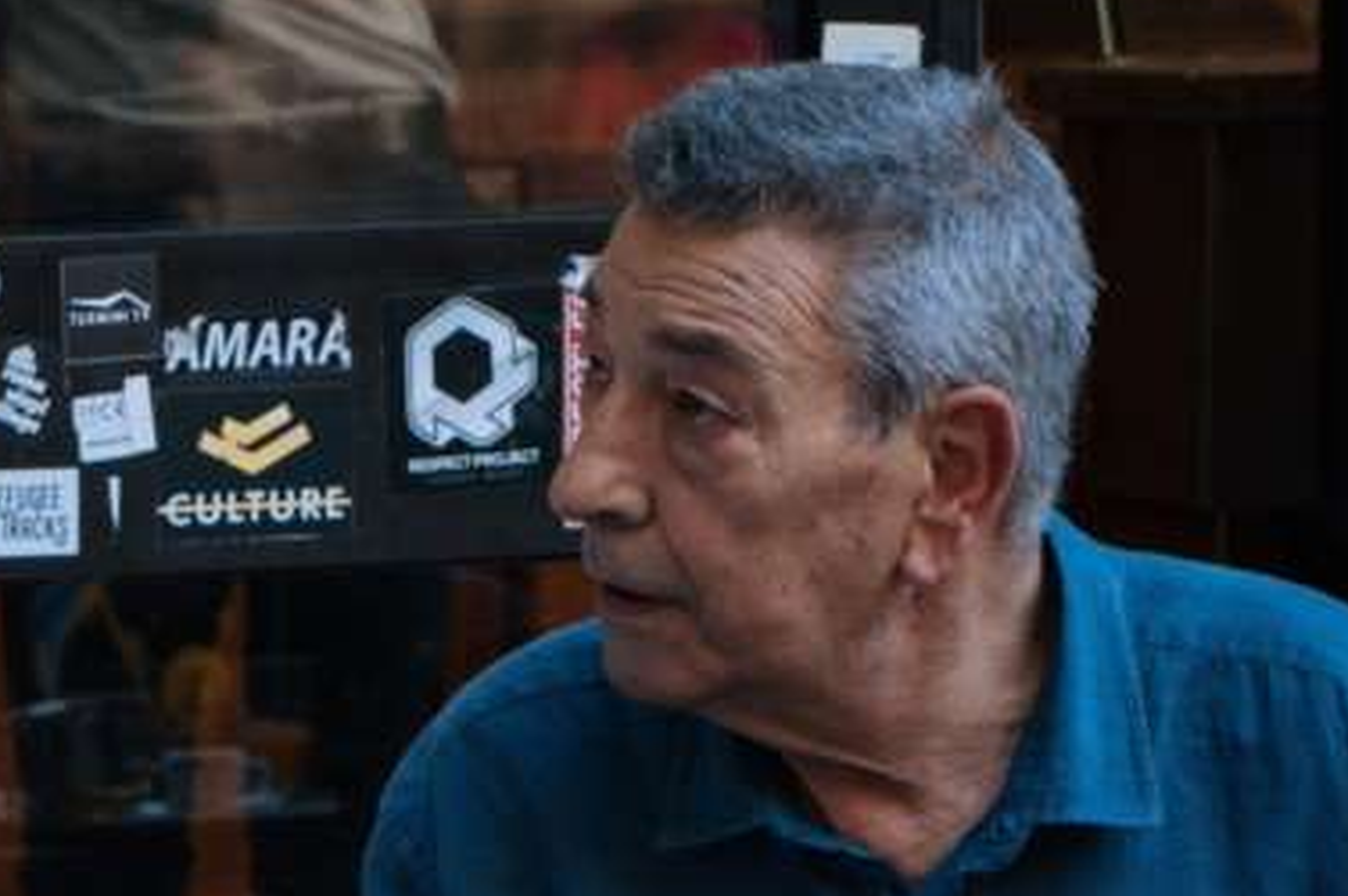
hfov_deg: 6.1
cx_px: -100
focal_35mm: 335
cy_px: 837
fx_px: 12533
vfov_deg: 4.1
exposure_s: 1/200
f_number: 11
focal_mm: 135
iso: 1250
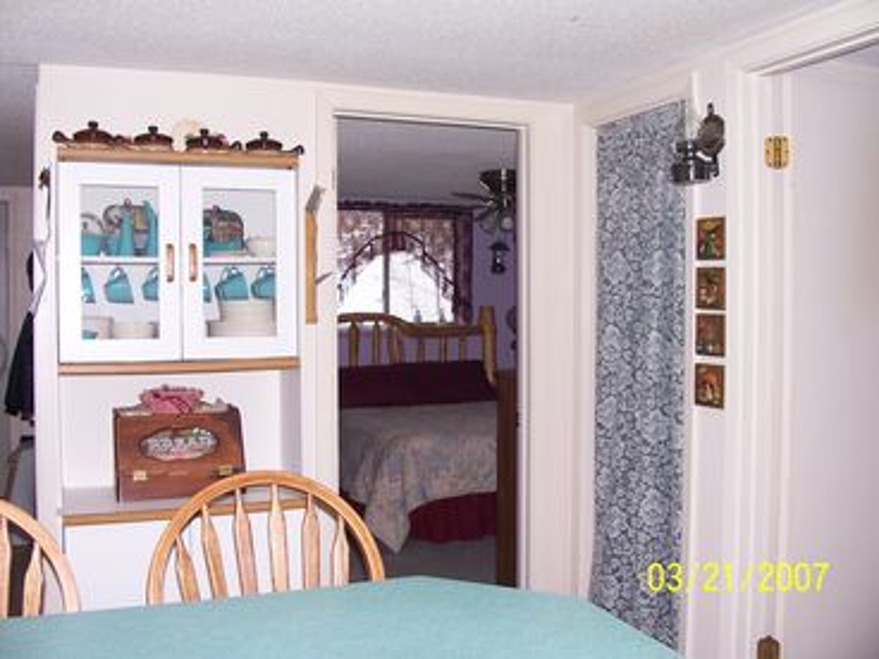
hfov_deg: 52.6
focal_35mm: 35
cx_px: 440
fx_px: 889
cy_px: 330
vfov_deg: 40.7
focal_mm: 6
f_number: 2.8
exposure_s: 1/60
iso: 80
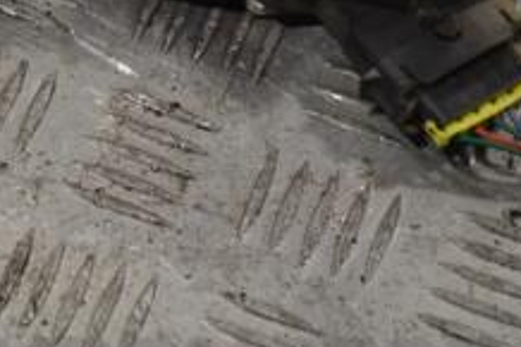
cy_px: 55
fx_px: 2863
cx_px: -108
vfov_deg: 6.9
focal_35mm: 198
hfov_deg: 10.2
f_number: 5.3
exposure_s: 1/125
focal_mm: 48
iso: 400
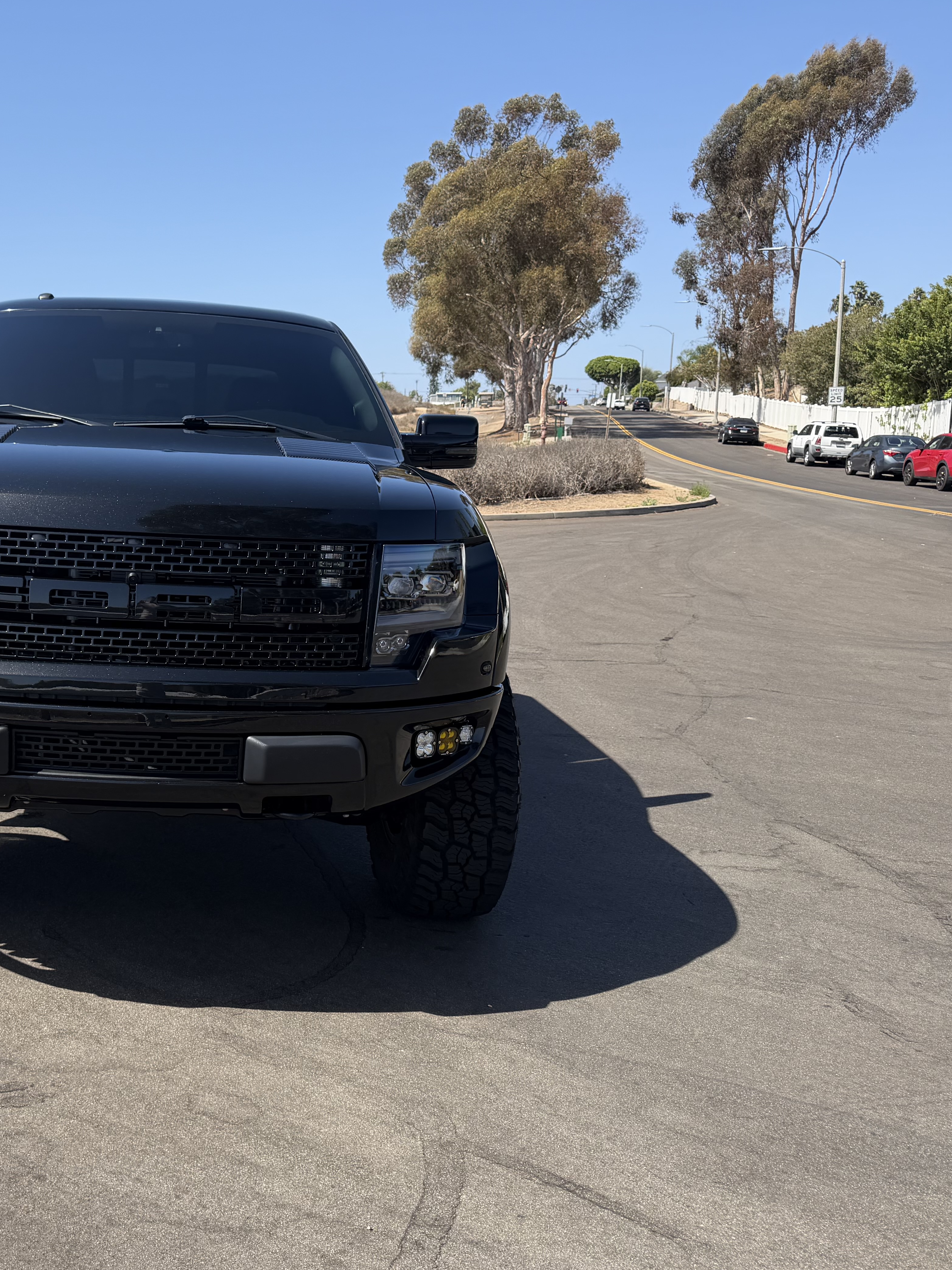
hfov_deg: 41.3
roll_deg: -0.5
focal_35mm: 33
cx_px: 207
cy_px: 646
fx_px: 1210
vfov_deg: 55.3
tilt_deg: -8.9
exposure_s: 1/3145
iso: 80
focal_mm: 6.76
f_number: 1.78
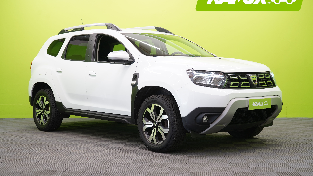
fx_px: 432
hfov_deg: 39.9
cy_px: 79
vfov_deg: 23.0
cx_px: 156
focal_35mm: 52
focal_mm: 49
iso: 400
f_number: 5
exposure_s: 1/30
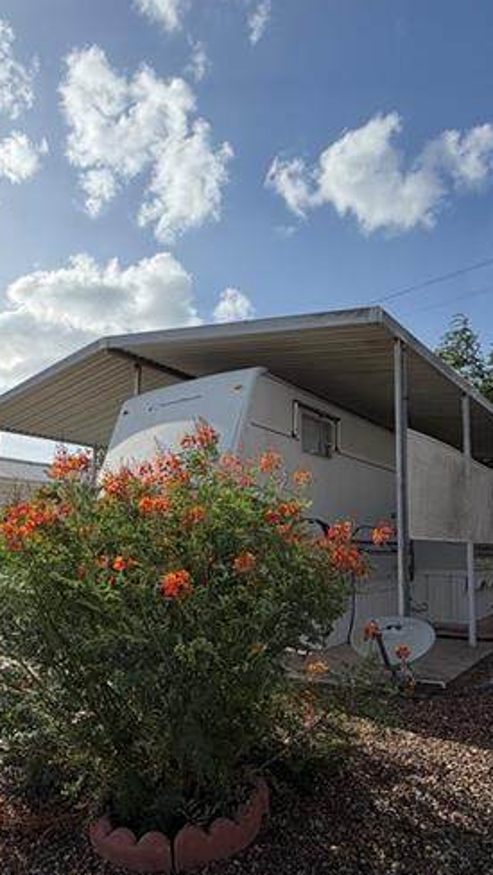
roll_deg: +0.9
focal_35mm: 24
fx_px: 557
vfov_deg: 75.9
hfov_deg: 47.6
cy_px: 500
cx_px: 213
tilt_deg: +6.6
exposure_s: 1/1259
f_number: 2.2
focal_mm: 2.22
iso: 20
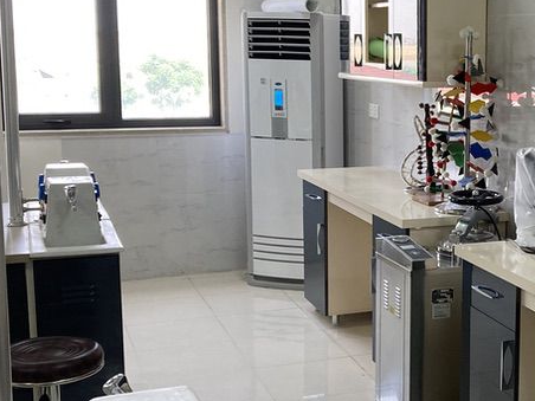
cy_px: 203
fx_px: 958
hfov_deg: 30.1
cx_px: 464
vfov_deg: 23.7
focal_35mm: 62
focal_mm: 3.99
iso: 80
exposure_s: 1/109
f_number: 1.8
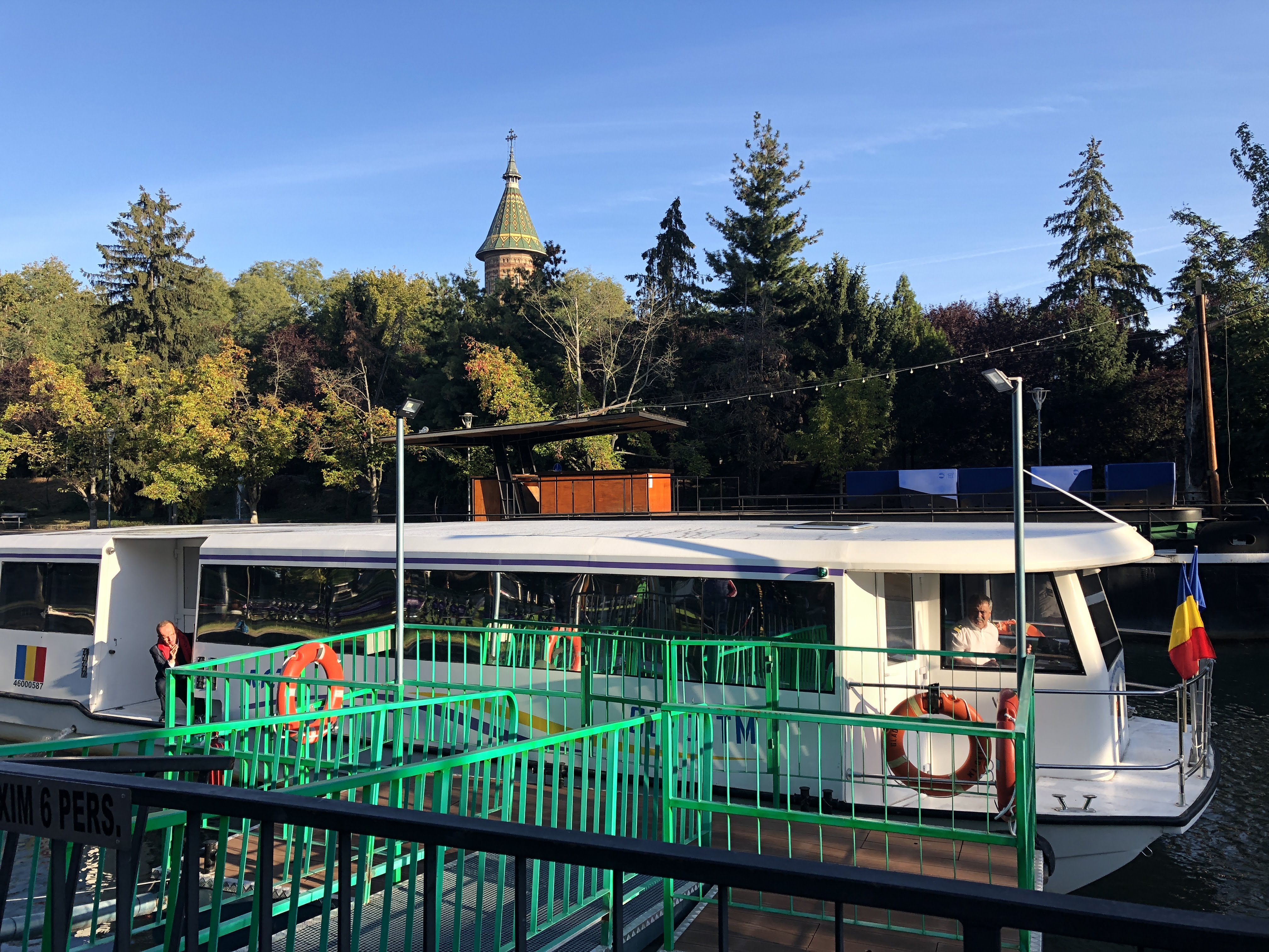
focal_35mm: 28
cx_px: 634
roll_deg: +1.4
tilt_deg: +2.2
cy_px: 476
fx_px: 1026
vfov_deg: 49.7
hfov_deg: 63.4
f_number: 1.8
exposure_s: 1/813
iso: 20
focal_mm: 3.99
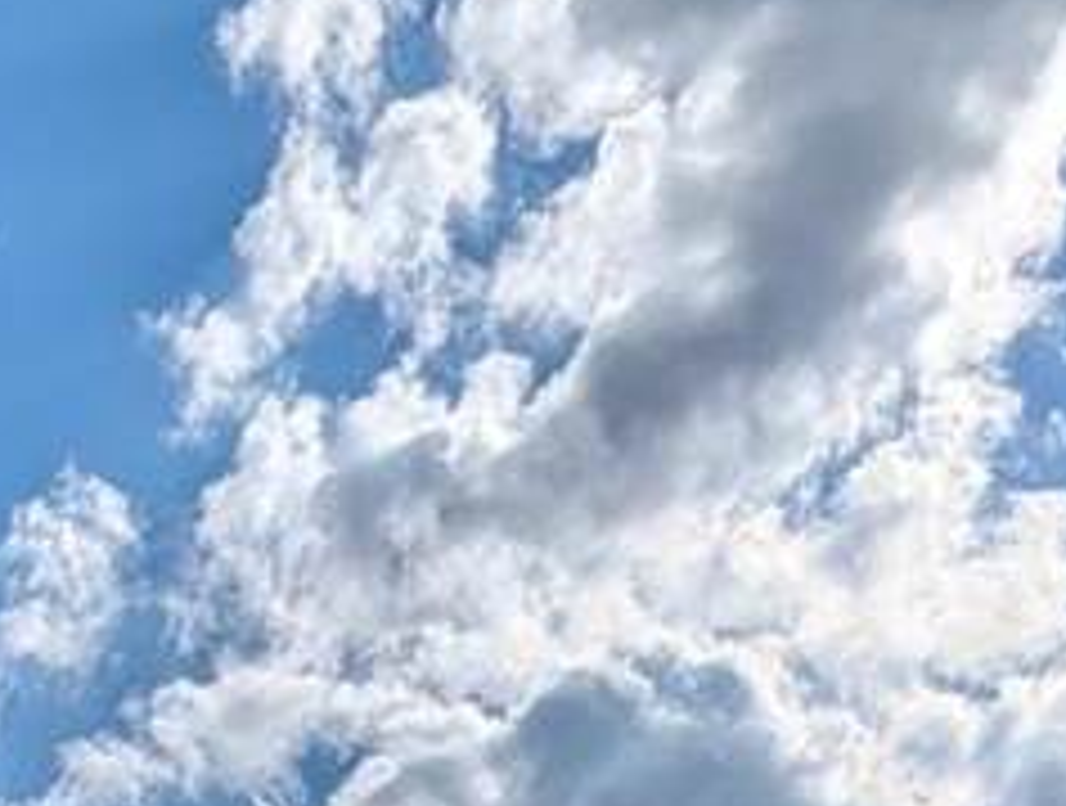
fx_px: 2655
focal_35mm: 86
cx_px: -214
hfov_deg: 21.1
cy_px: 1914
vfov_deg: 13.1
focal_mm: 2.35
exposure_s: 1/5155
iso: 30
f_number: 2.2
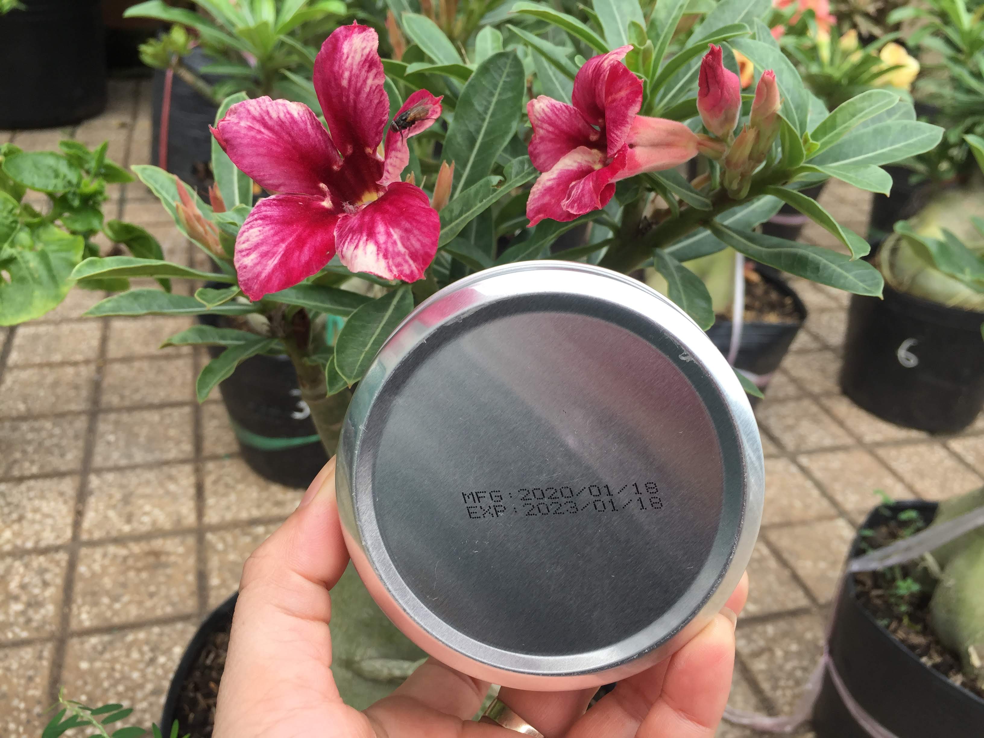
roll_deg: -6.2
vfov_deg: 48.2
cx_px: 492
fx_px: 824
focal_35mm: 29
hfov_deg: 61.7
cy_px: 369
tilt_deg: -27.1
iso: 32
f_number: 2.2
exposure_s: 1/384
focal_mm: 4.15
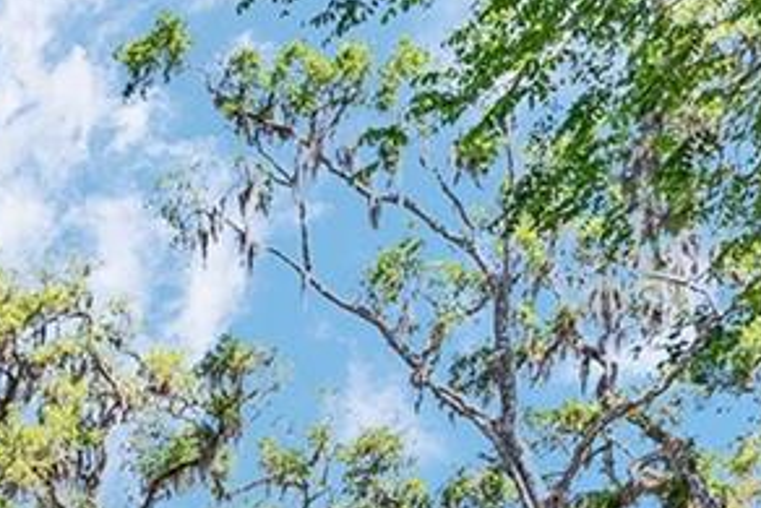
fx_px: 2199
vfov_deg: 11.6
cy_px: 1076
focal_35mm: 104
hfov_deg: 16.1
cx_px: -665
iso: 400
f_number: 7.1
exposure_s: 1/320
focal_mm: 19
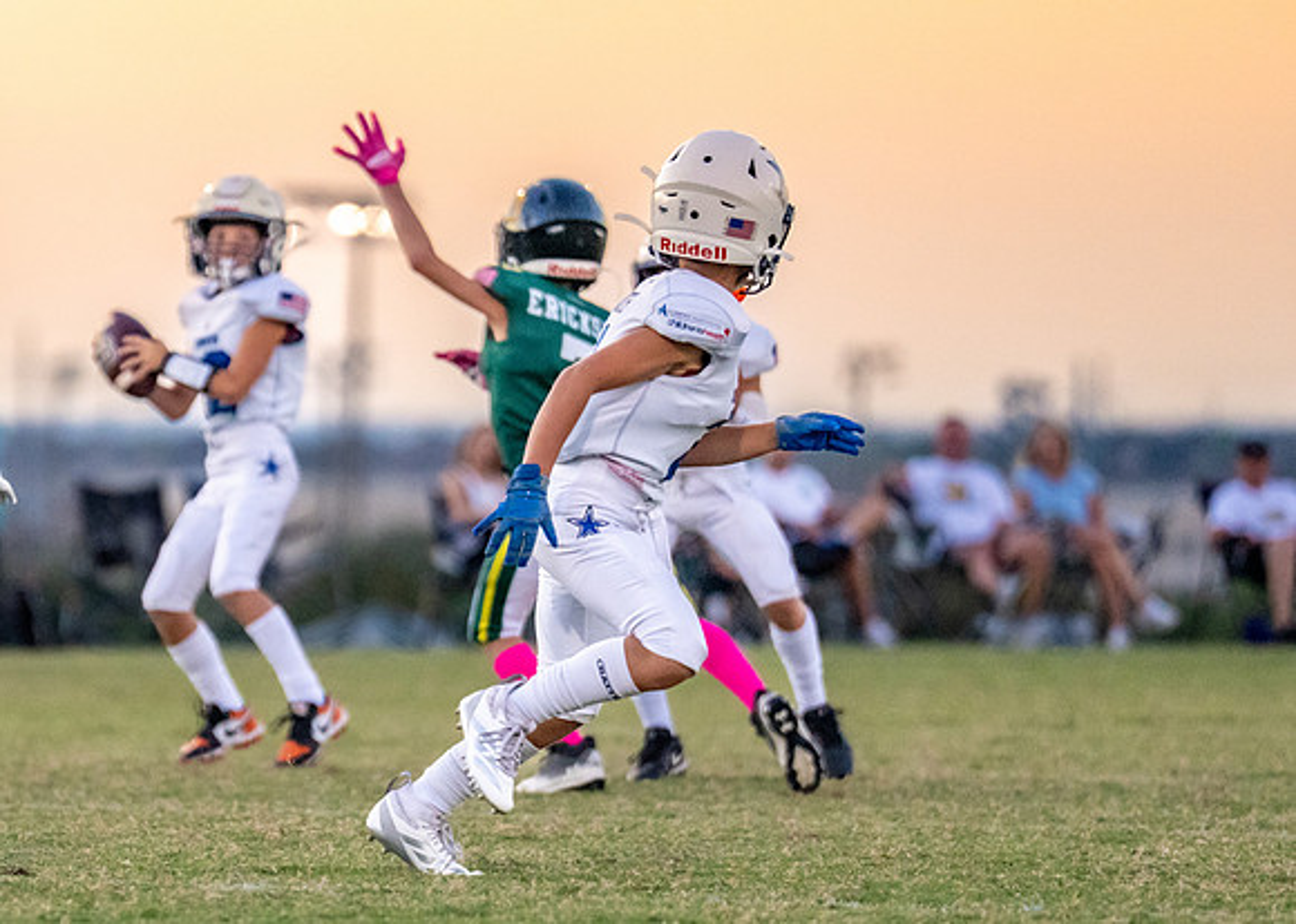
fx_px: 15964
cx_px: 210
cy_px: 468
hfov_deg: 4.6
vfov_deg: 3.3
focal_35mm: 434
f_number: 2.8
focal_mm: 200
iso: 2500
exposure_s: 1/1600
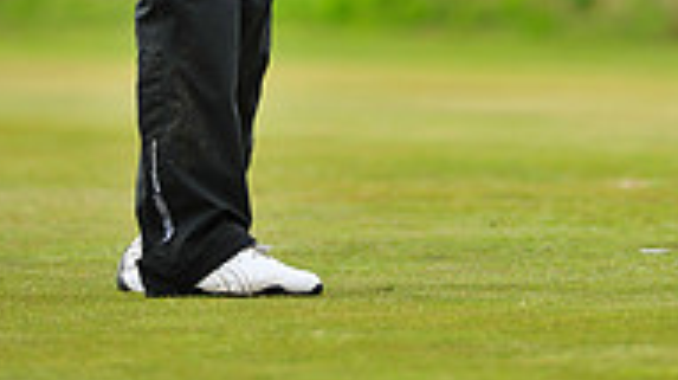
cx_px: 360
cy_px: -376
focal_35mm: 741
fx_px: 13309
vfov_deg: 1.6
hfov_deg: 2.9
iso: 400
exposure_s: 1/3200
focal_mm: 300
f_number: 4
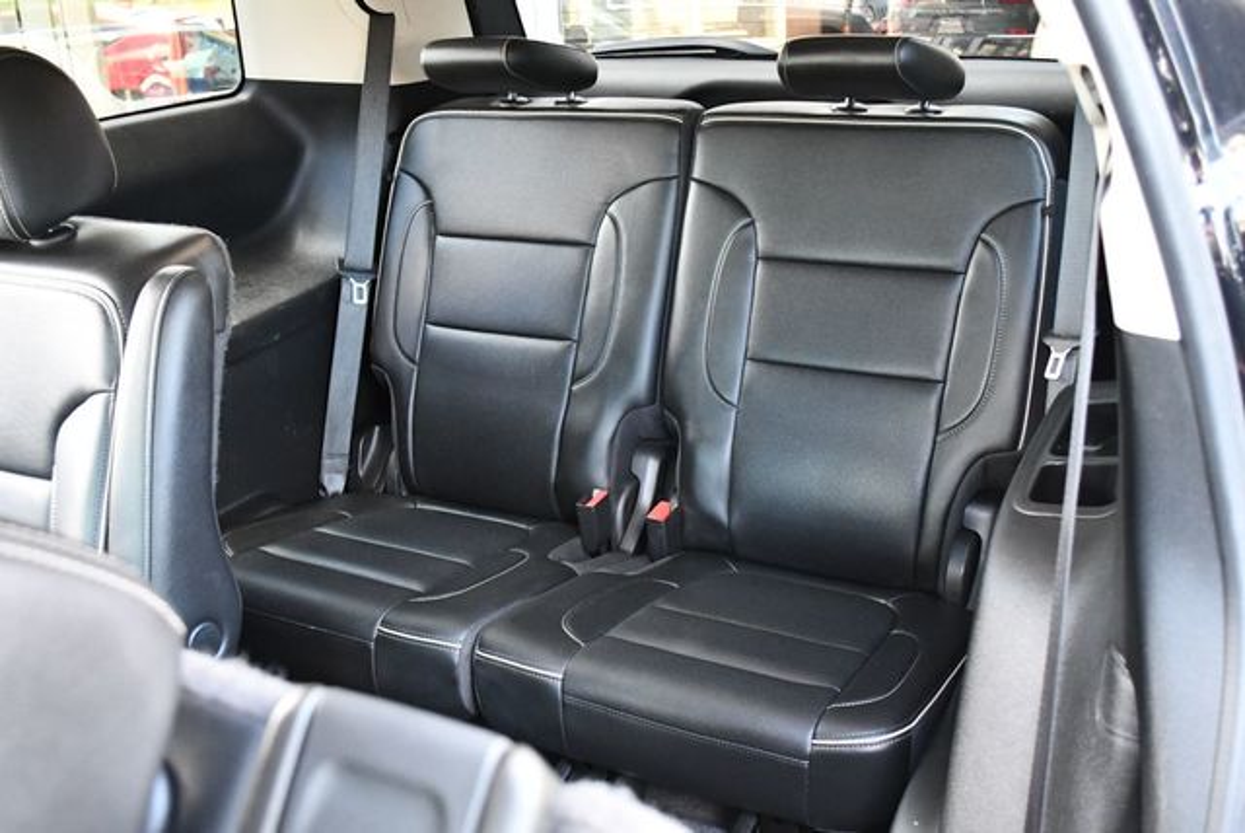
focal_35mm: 36
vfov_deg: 36.9
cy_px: 416
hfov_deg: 53.1
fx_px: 1246
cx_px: 622
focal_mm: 18
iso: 3200
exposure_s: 1/125
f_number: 3.5
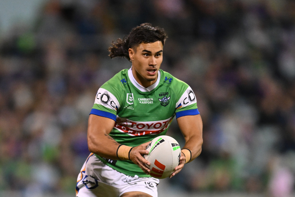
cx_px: 148
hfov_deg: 5.2
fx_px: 3278
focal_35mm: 400
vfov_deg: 3.4
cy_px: 98
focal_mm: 400
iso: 4000
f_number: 2.8
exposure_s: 1/1250
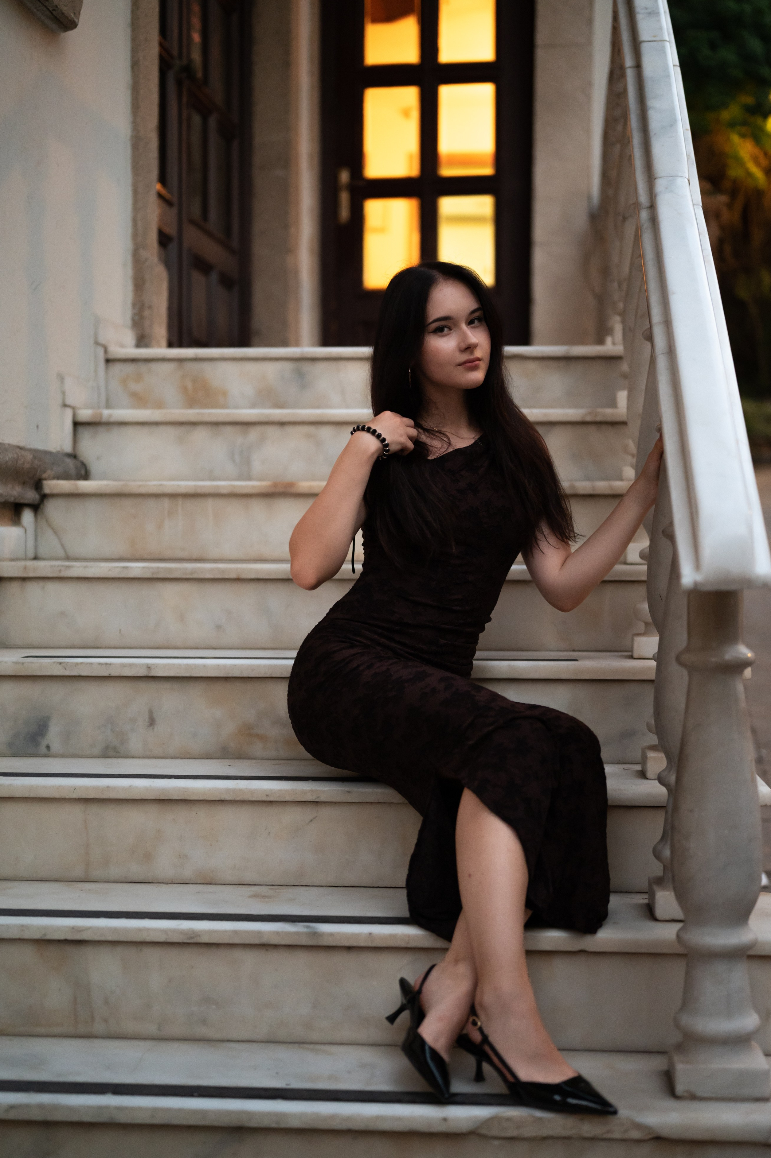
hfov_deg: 26.4
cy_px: 587
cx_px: 378
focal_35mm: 51
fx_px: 1641
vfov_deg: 38.9
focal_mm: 50
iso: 2500
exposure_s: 1/160
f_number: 1.8
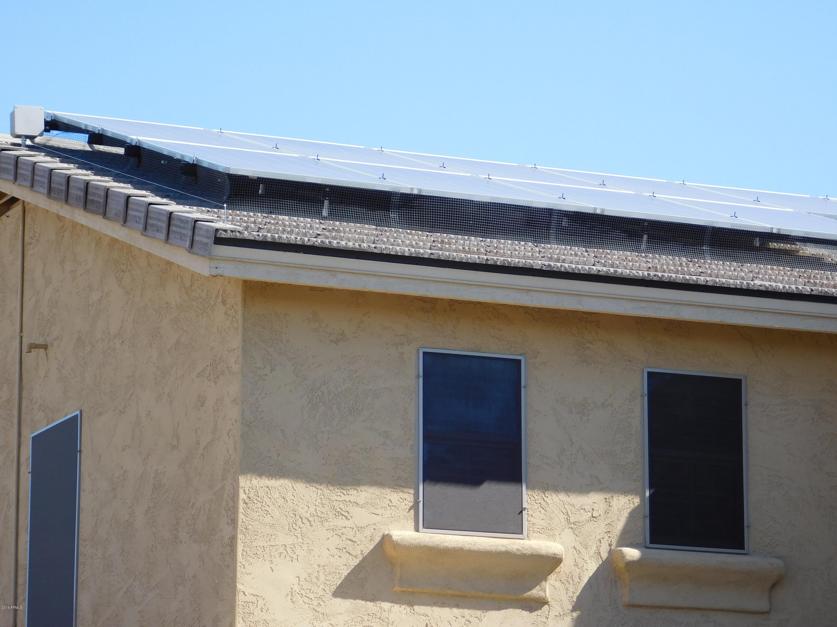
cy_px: 314
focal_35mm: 134
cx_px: 418
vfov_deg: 11.1
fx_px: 3240
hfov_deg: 14.7
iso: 125
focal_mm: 23.7
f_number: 5
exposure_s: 1/400
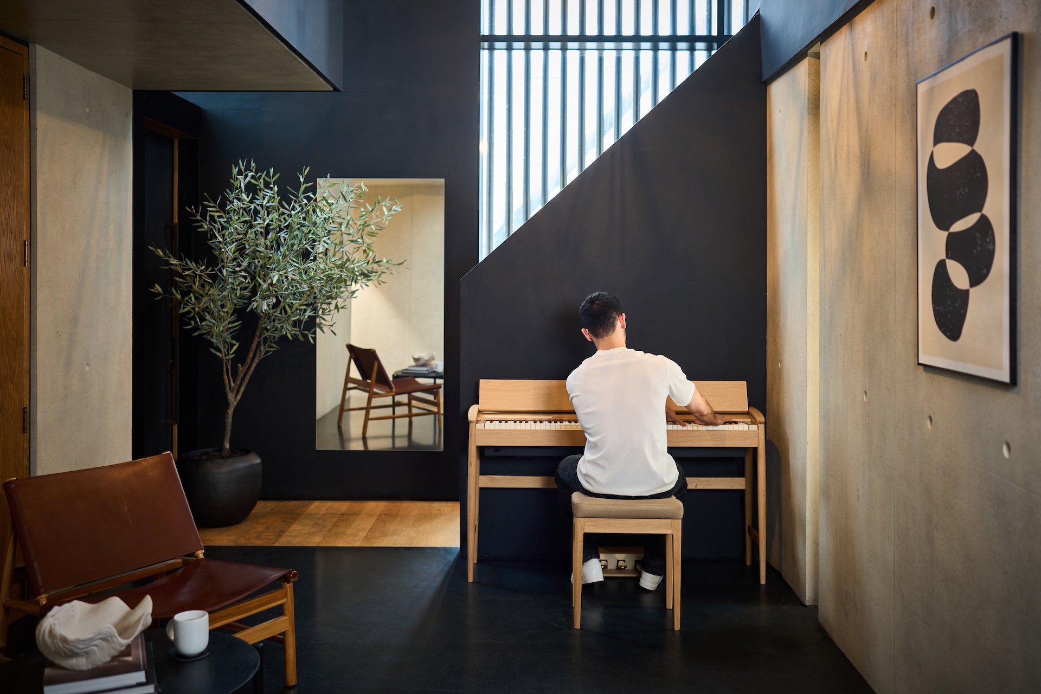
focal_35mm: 35
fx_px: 1012
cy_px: 347
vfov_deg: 37.9
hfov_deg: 54.4
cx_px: 520
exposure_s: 1/13
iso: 500
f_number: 2
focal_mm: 35
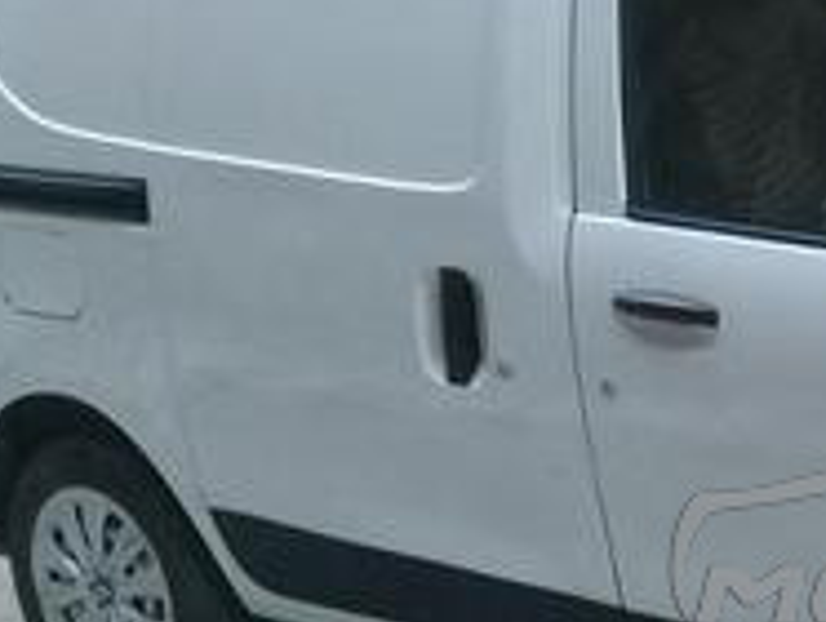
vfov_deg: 16.1
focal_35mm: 91
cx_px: 1061
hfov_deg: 19.8
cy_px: 535
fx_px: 2174
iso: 718
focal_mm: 3.59
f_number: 1.8
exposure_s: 1/20
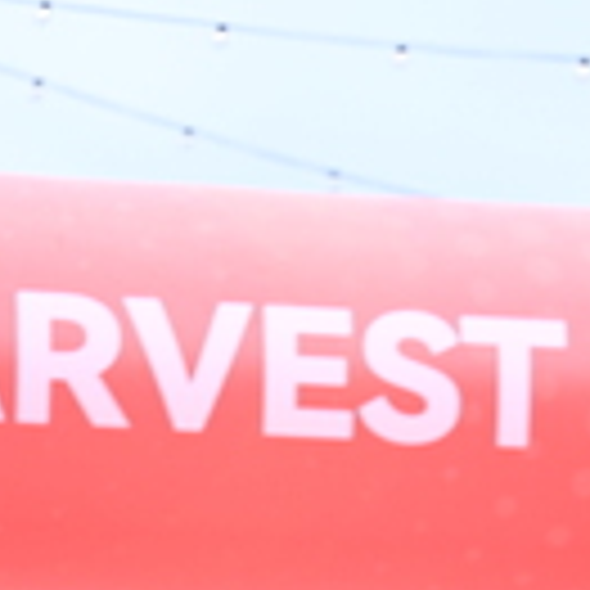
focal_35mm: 250
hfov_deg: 7.0
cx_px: 624
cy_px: 1130
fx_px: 4821
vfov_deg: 6.8
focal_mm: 70
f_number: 2.8
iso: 1000
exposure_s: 1/2000
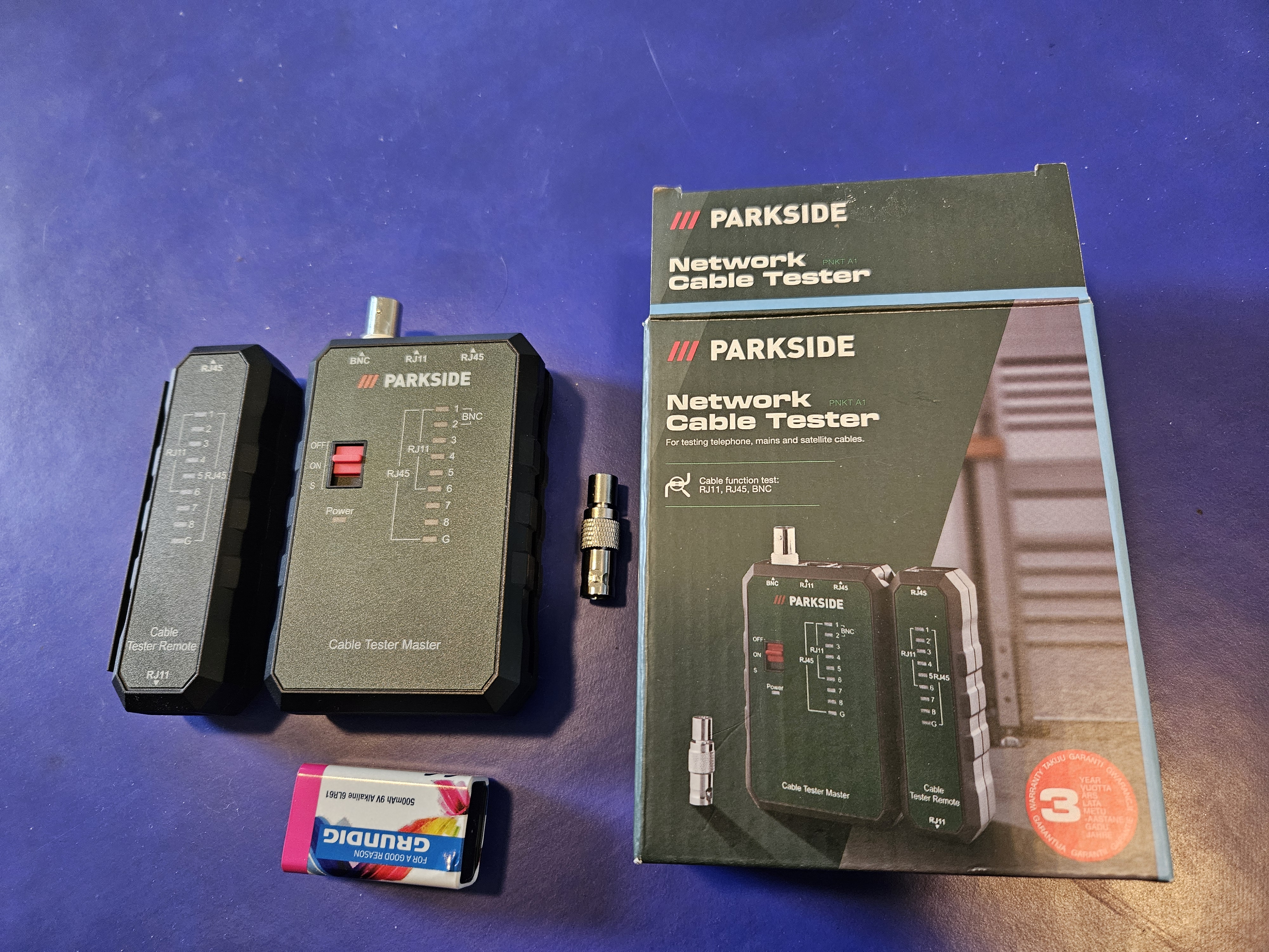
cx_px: 634
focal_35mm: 23
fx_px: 843
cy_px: 476
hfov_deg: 73.9
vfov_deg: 58.9
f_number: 1.8
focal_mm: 5.4
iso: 640
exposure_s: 1/33.3
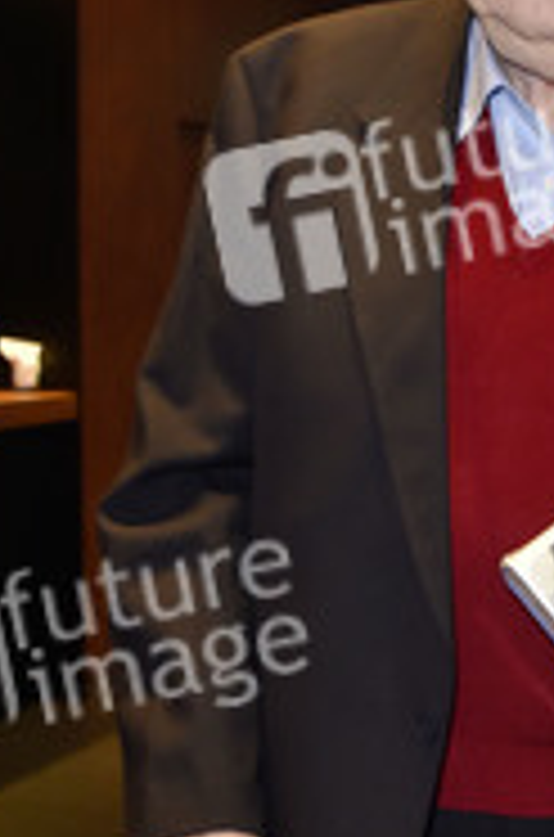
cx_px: 568
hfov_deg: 19.0
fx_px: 1602
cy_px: 423
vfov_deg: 29.3
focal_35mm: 69
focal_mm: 32
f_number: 5.6
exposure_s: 1/80
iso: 1250
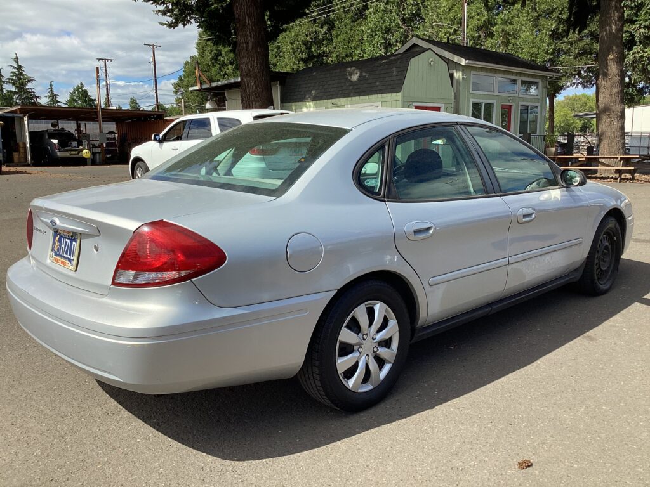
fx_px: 582
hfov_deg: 58.4
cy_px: 244
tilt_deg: -10.1
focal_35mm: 31
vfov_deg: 45.4
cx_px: 325
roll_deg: +0.6
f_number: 2.4
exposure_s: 1/1148
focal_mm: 3.3
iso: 25
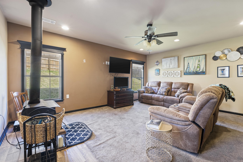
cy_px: 81
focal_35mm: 16
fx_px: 108
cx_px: 122
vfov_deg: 73.8
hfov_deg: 96.7
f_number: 9
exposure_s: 1.3
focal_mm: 16
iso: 640
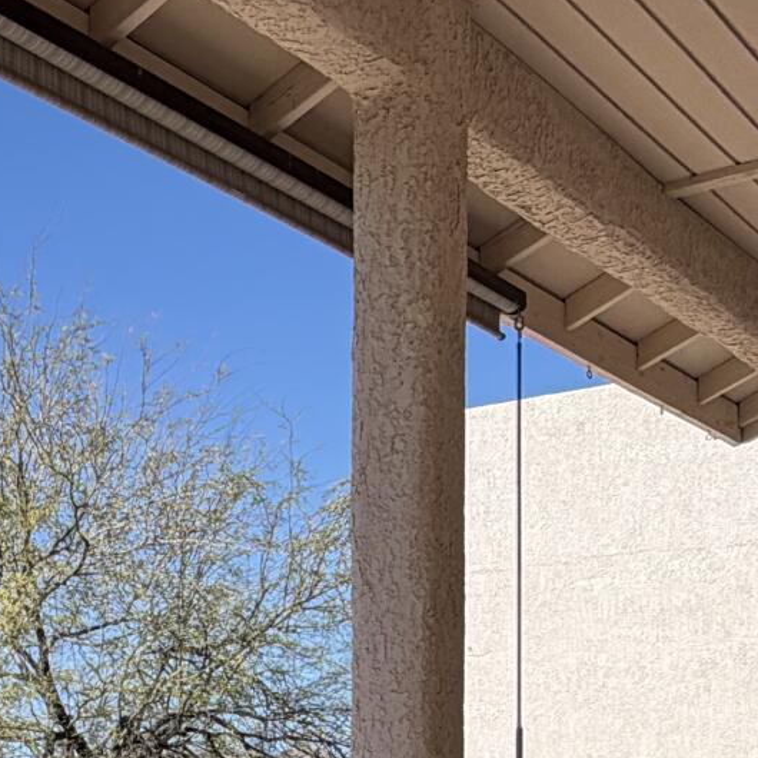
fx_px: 1734
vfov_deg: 22.9
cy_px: 882
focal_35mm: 70
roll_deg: -0.2
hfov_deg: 22.9
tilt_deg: -1.8
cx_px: -117
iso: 20
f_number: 2.2
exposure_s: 1/1068
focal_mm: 2.22
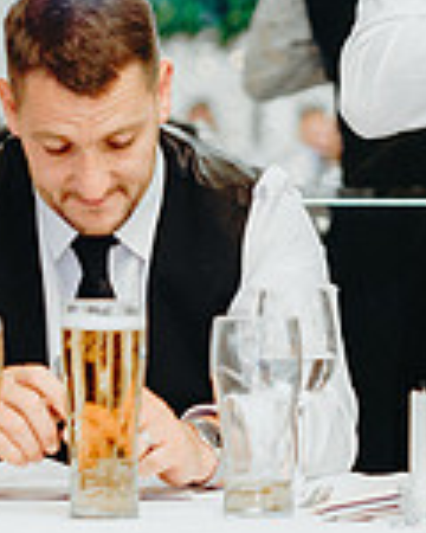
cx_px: -390
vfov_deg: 6.3
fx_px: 4870
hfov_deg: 4.9
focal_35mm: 309
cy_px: 108
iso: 2000
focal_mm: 85
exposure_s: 1/125
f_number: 2.8
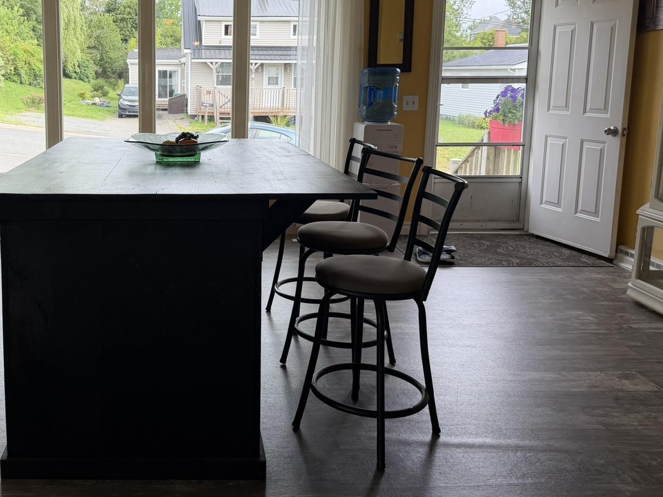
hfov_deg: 49.8
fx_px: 690
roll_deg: +0.0
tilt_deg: -8.2
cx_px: 187
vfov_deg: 39.3
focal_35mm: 36
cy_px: 173
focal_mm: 6.76
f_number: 1.78
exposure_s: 1/395
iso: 80
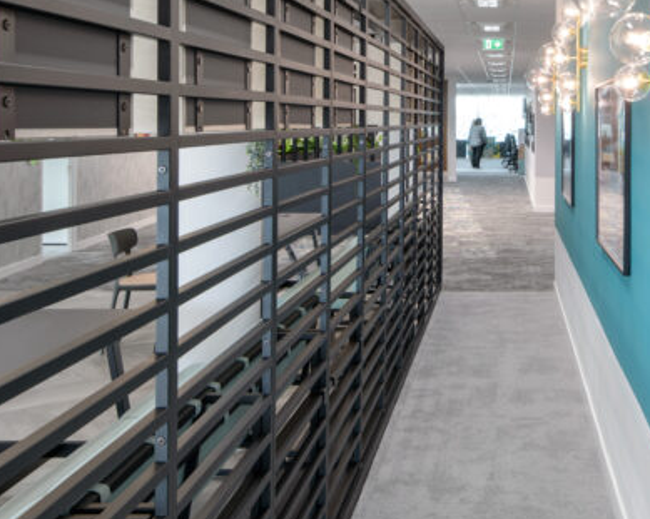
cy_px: 204
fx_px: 904
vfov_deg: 32.0
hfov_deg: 38.2
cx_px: 513
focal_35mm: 47
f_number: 11
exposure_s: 1/1.67
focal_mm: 19
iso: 125
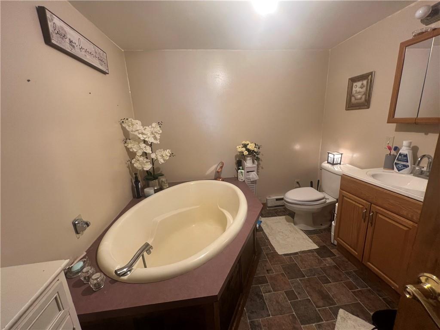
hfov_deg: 106.2
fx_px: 165
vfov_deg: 89.9
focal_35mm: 13
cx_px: 220
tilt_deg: -13.9
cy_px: 165
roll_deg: +2.8
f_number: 1.8
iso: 160
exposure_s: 1/60
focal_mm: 1.57
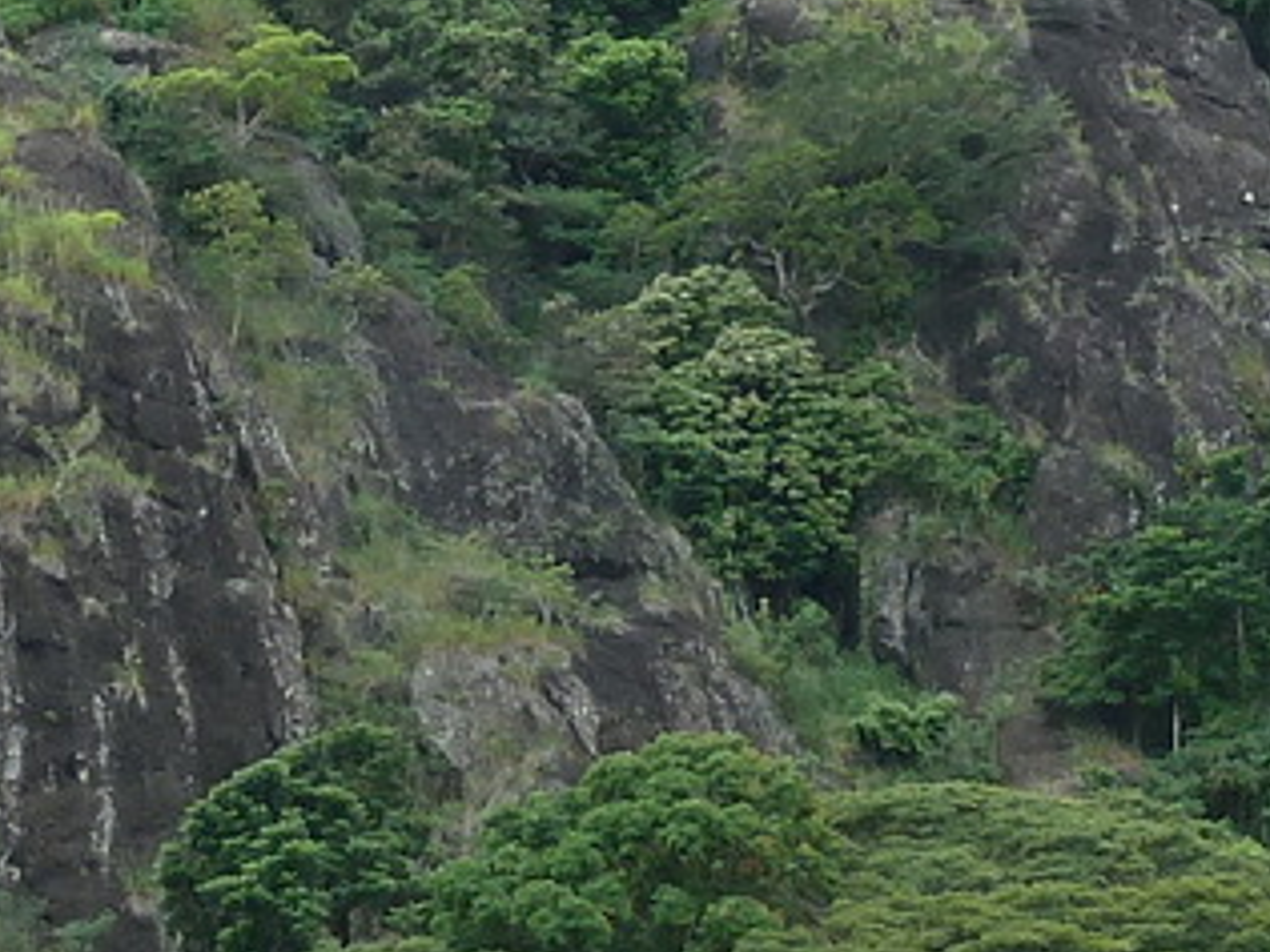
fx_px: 6494
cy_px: 771
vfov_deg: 8.4
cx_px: 80
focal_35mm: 177
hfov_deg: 11.1
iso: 80
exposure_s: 1/160
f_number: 4
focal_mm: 5.7
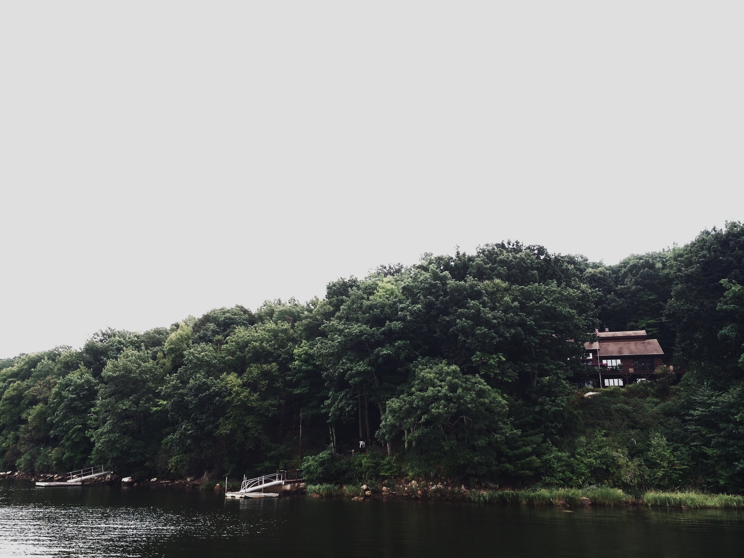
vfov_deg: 46.8
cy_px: 279
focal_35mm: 30
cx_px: 372
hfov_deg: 60.0
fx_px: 645
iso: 40
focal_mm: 4.12
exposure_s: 1/60
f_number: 2.2
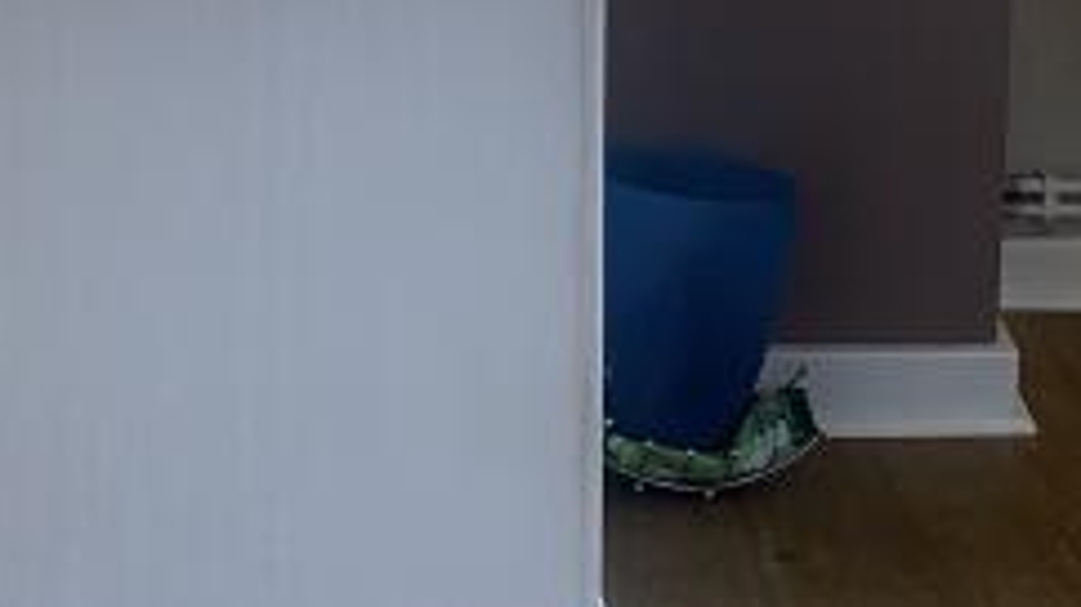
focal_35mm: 120
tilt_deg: -9.3
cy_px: -330
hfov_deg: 17.8
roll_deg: -0.5
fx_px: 3439
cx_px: 402
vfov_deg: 9.8
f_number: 1.5
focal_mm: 5.7
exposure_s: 1/50
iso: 160
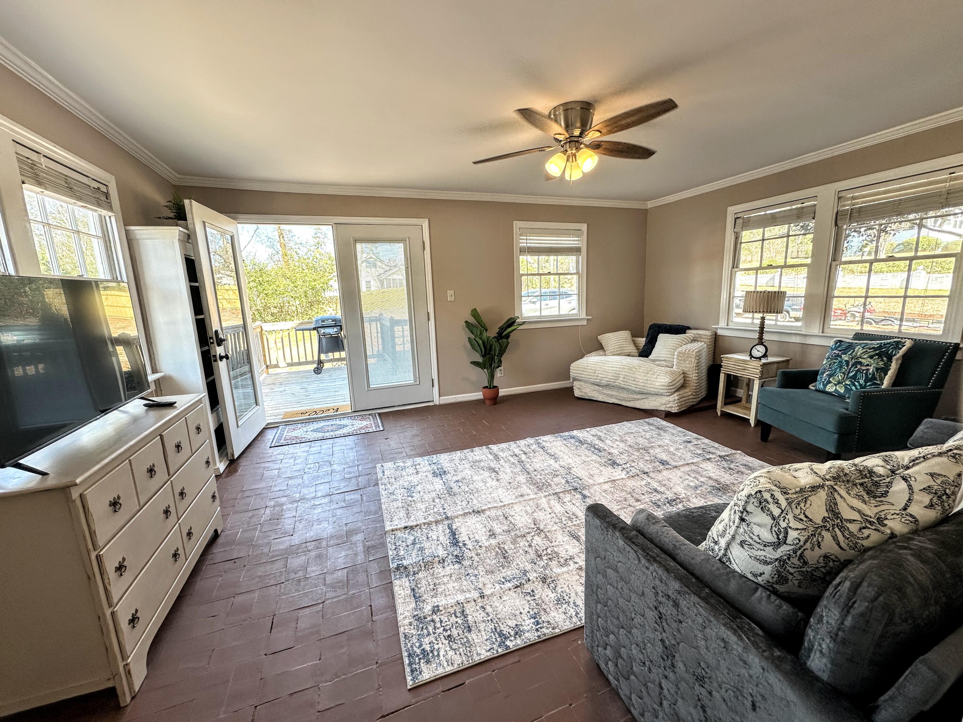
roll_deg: +1.7
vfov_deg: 85.7
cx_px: 482
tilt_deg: -10.6
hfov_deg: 102.1
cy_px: 361
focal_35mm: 14
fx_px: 389
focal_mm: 2.22
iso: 40
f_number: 2.2
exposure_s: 1/118
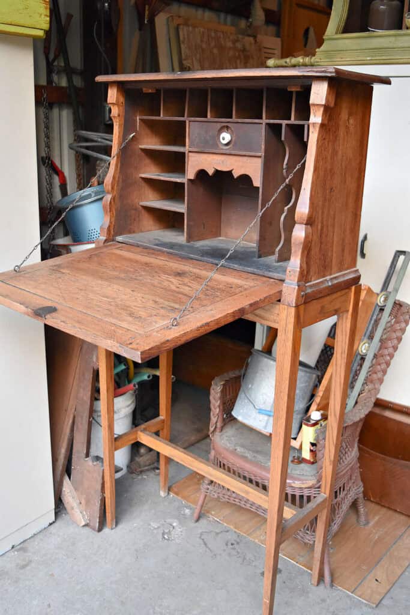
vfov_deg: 53.1
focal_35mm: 36
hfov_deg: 36.9
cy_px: 308
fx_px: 615
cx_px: 205
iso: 2000
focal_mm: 24
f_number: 4
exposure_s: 1/60
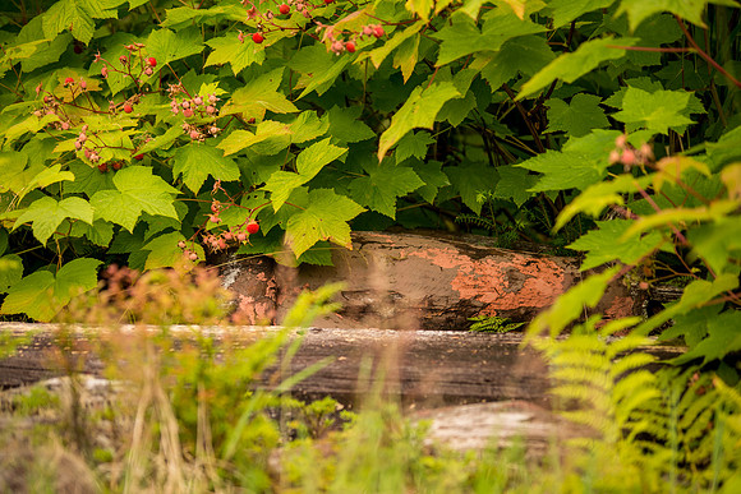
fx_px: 2676
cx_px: 370
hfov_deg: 15.8
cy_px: 247
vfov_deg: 10.6
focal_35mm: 130
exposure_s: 1/500
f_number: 2.8
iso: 200
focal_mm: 130
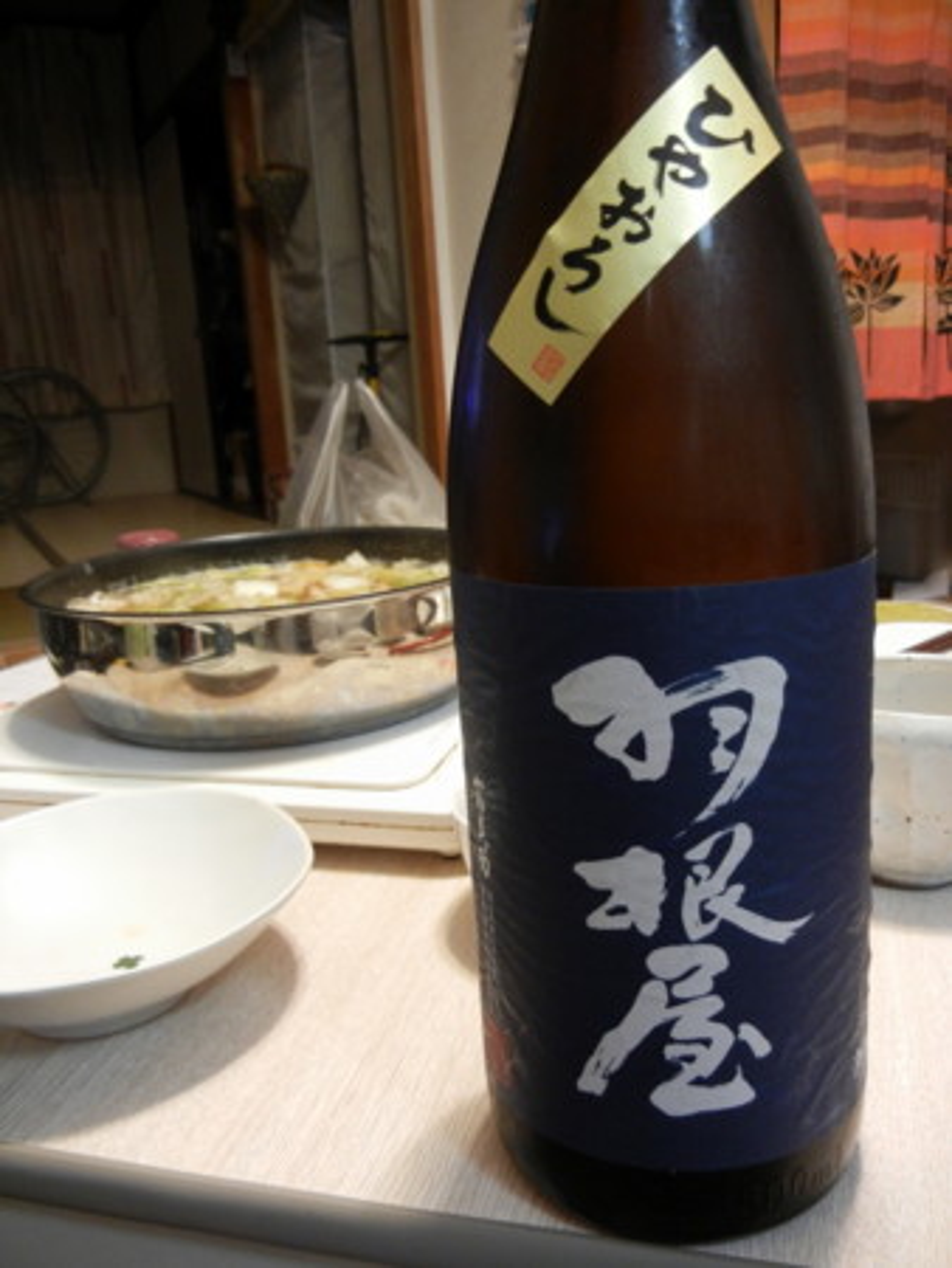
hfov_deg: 46.8
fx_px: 1099
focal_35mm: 30
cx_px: 476
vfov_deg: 59.9
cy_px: 634
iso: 400
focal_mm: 5.4
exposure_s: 1/3.7
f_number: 3.5
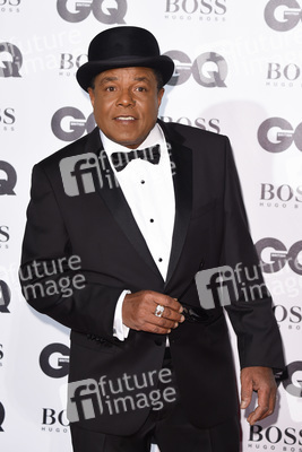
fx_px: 1634
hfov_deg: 10.6
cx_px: 151
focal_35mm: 130
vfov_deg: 15.8
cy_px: 226
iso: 800
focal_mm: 130
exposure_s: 1/250
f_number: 5.6
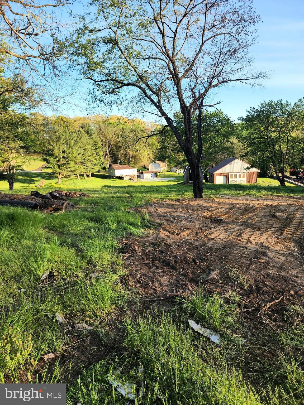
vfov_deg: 73.9
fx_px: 269
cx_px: 152
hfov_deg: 58.9
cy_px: 202
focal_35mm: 23
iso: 12
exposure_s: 1/278
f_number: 1.8
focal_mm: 6.4
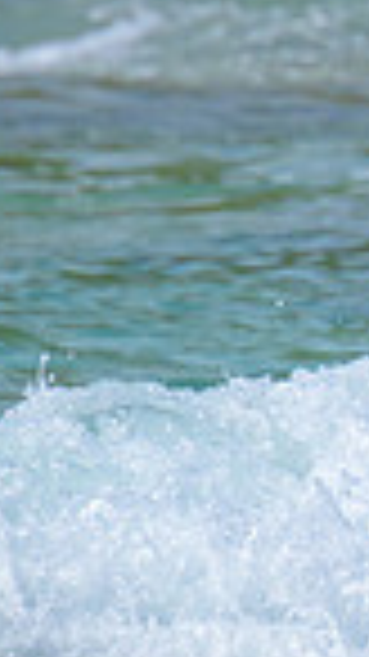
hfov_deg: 0.4
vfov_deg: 0.7
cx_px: 1238
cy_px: 331
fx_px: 57851
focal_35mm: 3322
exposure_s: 1/2000
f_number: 11
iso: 640
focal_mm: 800
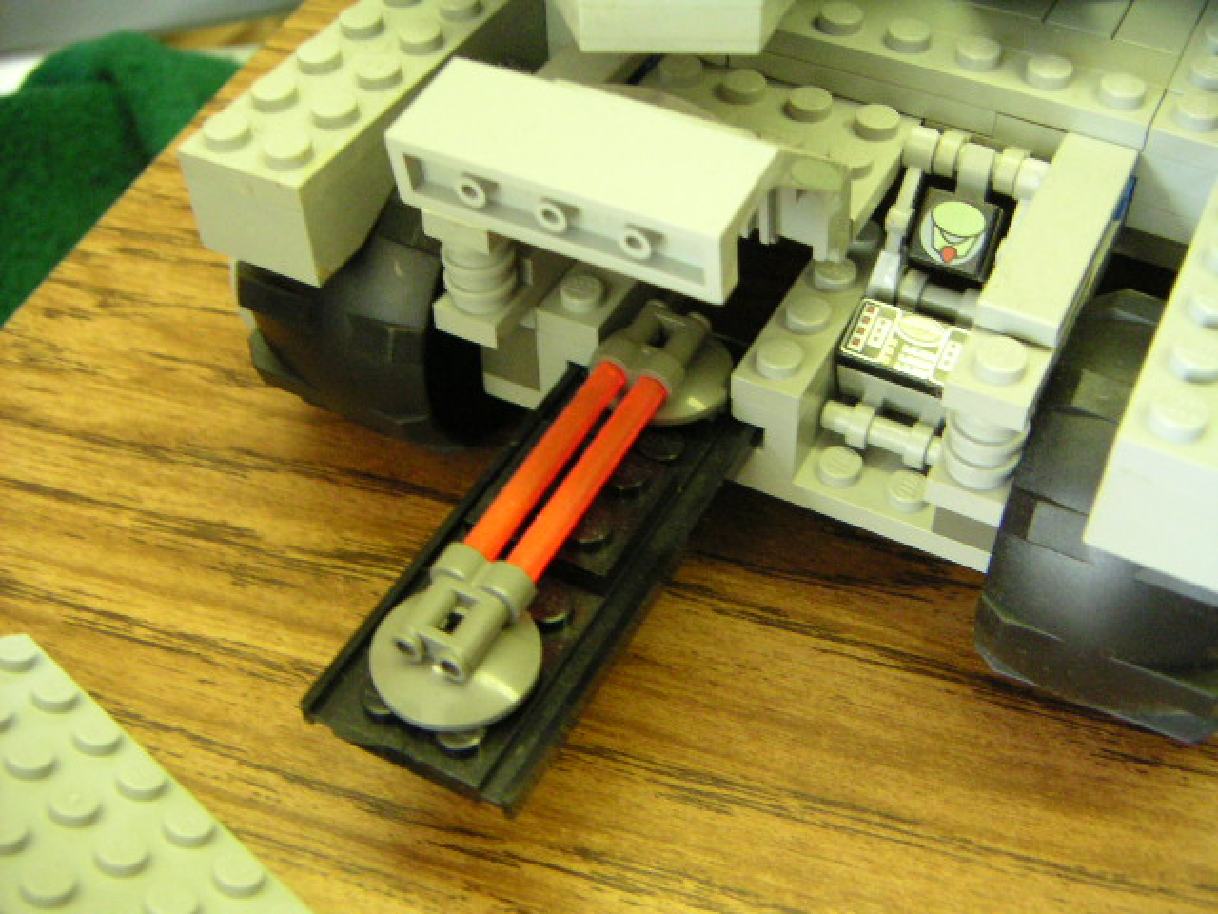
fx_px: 1407
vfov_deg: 36.0
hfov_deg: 46.8
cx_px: 609
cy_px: 457
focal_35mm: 40
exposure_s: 1/45
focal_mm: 5.3
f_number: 2.9
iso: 400
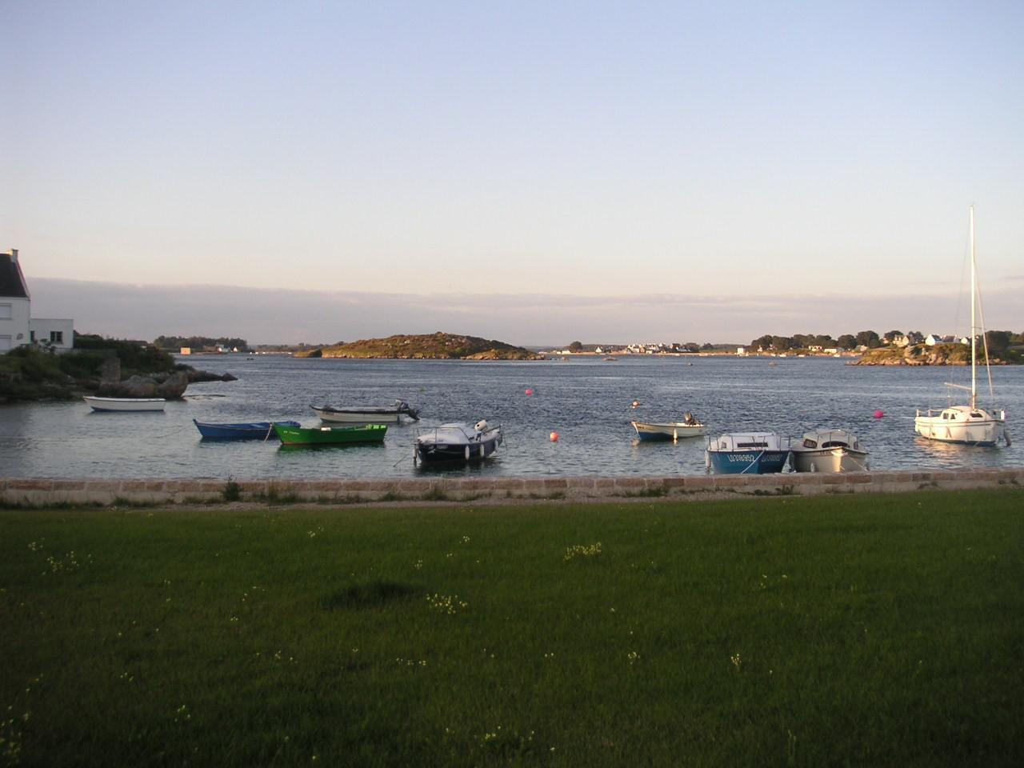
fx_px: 1124
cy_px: 384
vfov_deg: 37.7
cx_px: 512
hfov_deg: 49.0
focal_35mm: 38
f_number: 2.8
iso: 50
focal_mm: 6
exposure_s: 1/250
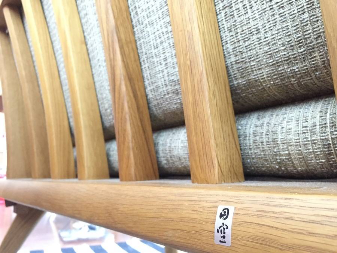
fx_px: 282
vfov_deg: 48.2
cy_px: 126
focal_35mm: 29
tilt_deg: +9.5
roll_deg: -0.7
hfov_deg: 61.7
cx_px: 168
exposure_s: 1/30
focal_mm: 4.15
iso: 250
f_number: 2.2
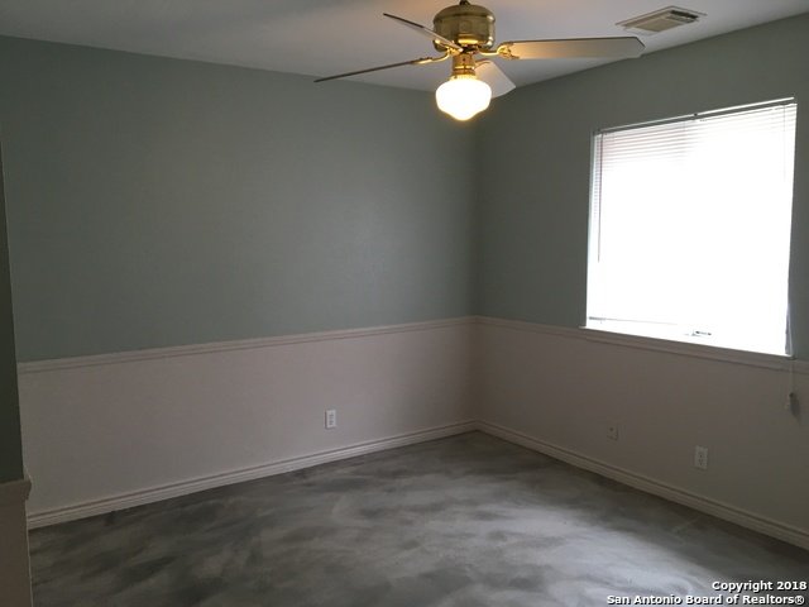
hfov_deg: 61.7
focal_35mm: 29
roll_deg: +0.8
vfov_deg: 48.2
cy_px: 304
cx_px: 404
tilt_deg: -5.7
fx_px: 678
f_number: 2.2
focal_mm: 4.15
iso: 80
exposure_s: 1/30
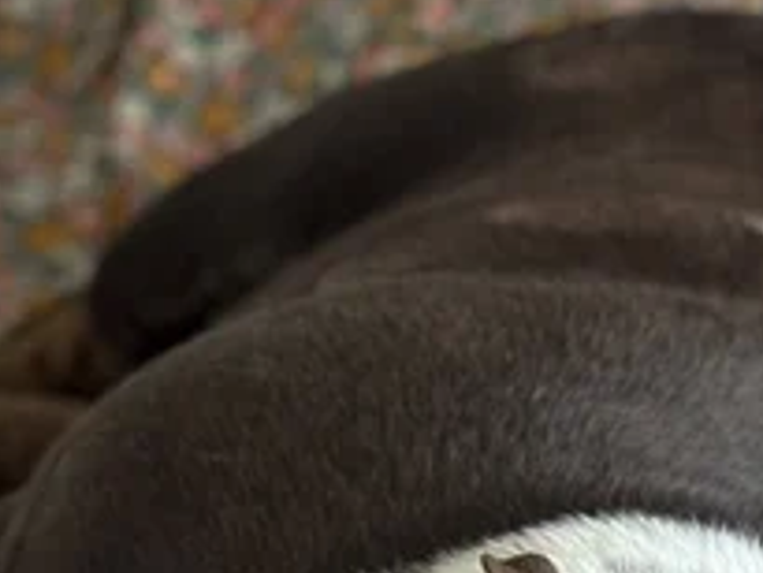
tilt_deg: -29.2
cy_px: 953
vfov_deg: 7.7
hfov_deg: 10.5
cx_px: 134
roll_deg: +4.6
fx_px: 4124
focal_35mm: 187
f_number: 1.78
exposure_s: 1/63
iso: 100
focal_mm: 6.76
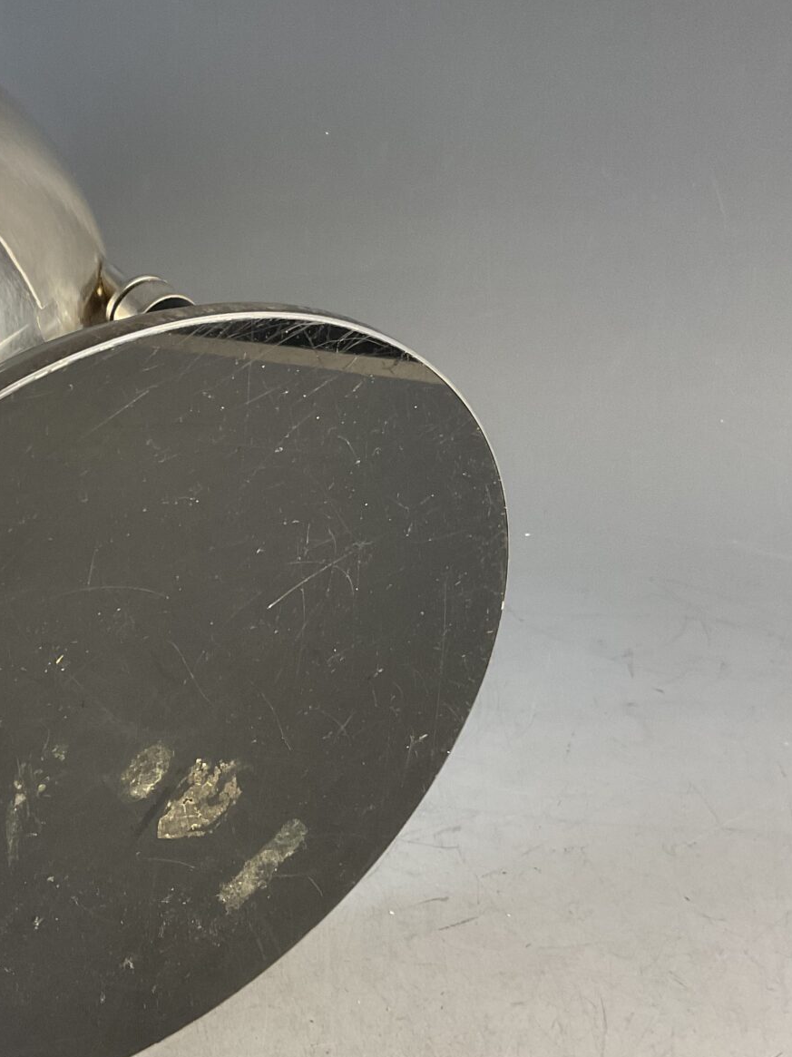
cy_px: 475
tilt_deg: -36.8
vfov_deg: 37.5
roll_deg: -1.4
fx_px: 1557
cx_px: 150
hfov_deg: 27.9
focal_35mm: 51
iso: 64
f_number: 1.8
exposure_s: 1/77
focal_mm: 3
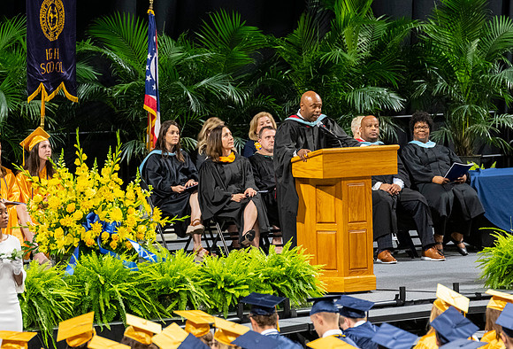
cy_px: 102
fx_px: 4270
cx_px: 289
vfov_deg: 4.7
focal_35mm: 298
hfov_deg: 6.9
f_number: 4
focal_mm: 200
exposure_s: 1/200
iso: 2000
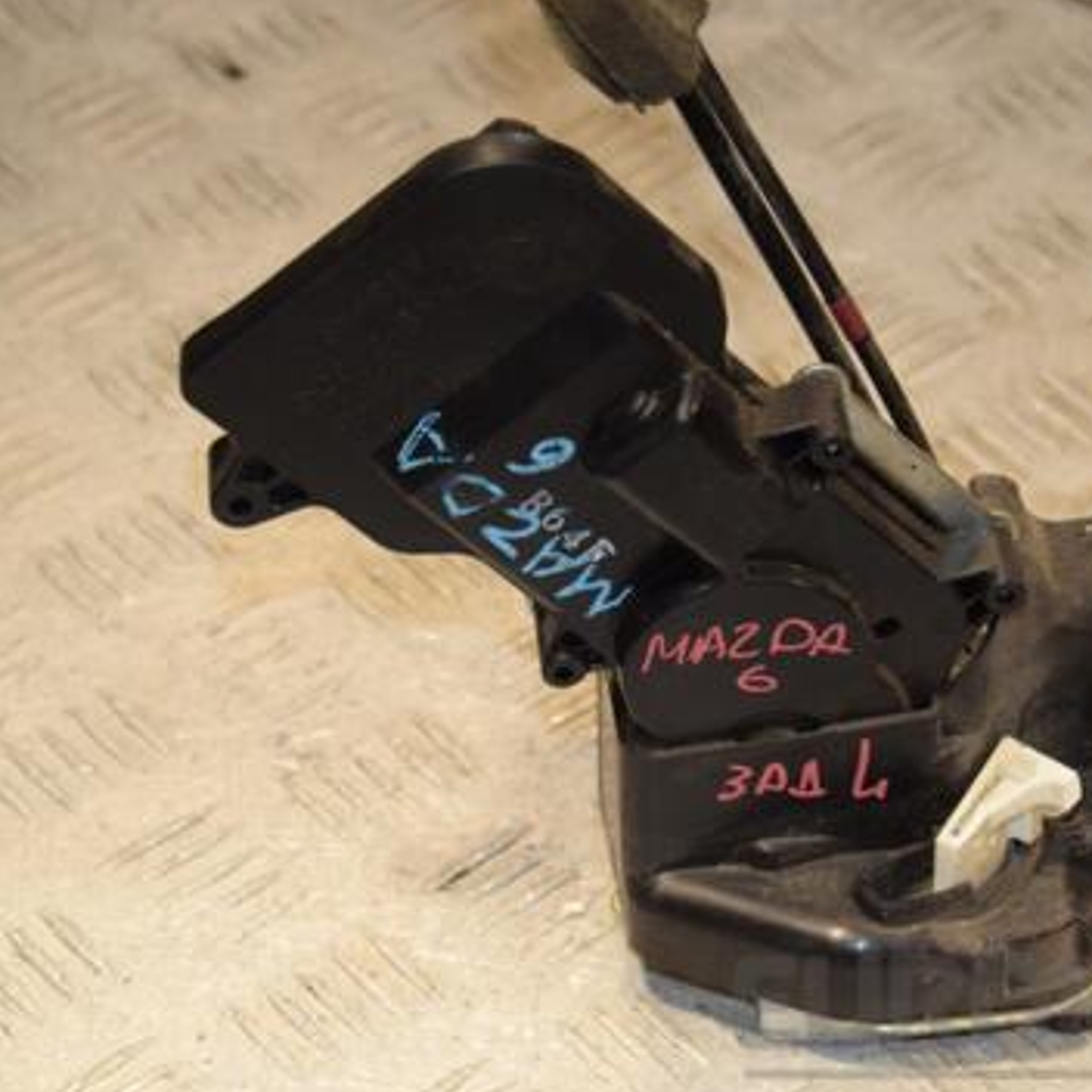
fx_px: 4497
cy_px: 589
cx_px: 676
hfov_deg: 13.8
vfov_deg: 13.8
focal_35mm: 126
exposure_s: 1/200
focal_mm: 58
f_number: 6.3
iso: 800
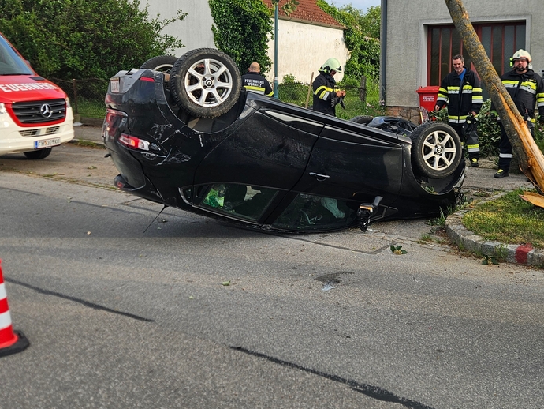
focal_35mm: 40
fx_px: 629
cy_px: 103
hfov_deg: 46.3
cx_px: 343
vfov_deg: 35.2
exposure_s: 1/594
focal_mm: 5.4
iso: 32
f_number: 1.8
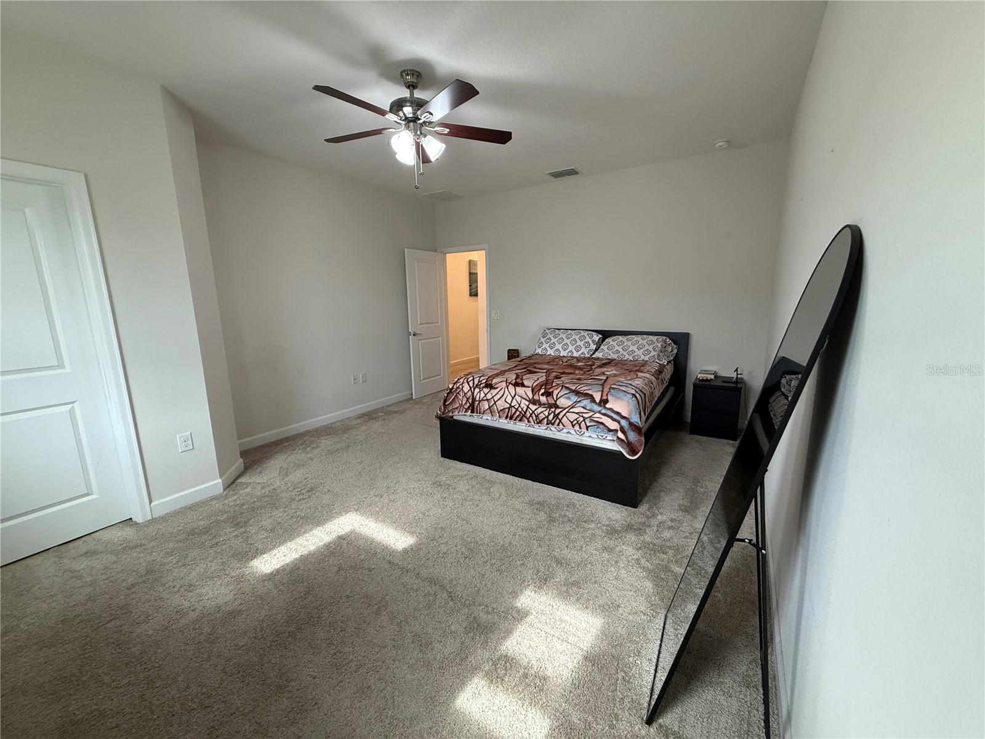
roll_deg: +0.9
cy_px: 370
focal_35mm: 14
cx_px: 492
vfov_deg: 85.7
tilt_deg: -9.9
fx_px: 398
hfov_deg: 102.1
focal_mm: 2.22
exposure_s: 1/120
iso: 320
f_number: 2.2
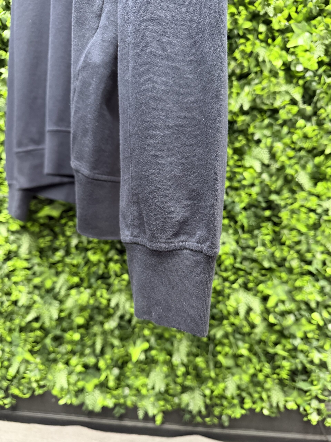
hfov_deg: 56.8
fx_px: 306
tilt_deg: -10.1
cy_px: 221
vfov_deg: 71.6
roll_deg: -2.4
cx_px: 166
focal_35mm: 24
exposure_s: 1/42
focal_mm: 6.76
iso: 800
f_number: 1.78
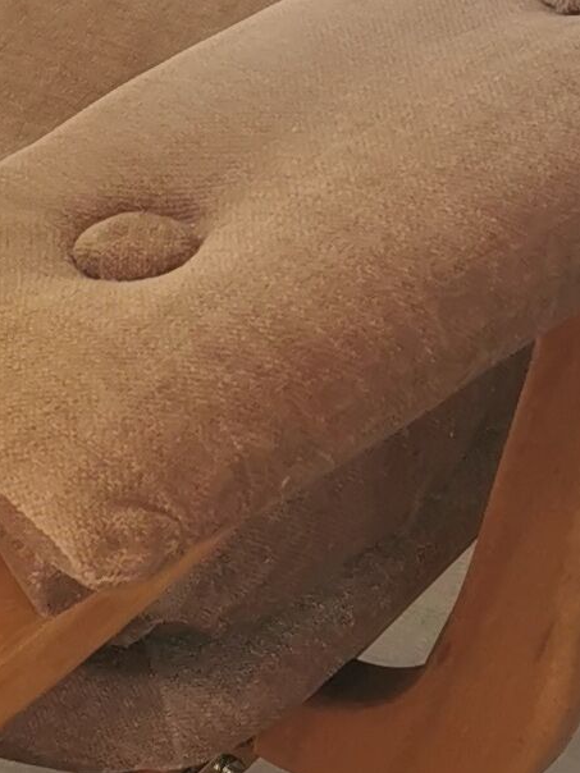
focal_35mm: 163
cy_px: 174
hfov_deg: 8.2
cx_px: -937
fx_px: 3641
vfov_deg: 12.1
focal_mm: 5.56
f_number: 1.6
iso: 50
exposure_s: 1/100
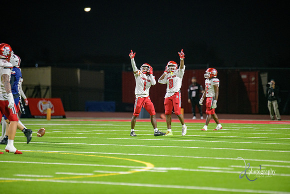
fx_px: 2417
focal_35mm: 300
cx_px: 145
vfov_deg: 4.6
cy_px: 97
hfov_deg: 6.9
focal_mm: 300
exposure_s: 1/250
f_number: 2.8
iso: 2000
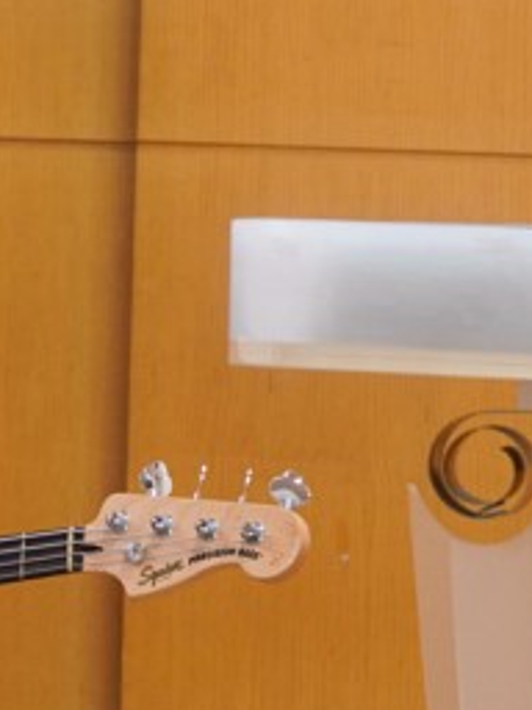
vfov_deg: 2.9
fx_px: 13873
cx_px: -443
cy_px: 28
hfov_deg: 2.2
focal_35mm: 677
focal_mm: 200
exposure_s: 1/250
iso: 2000
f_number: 4
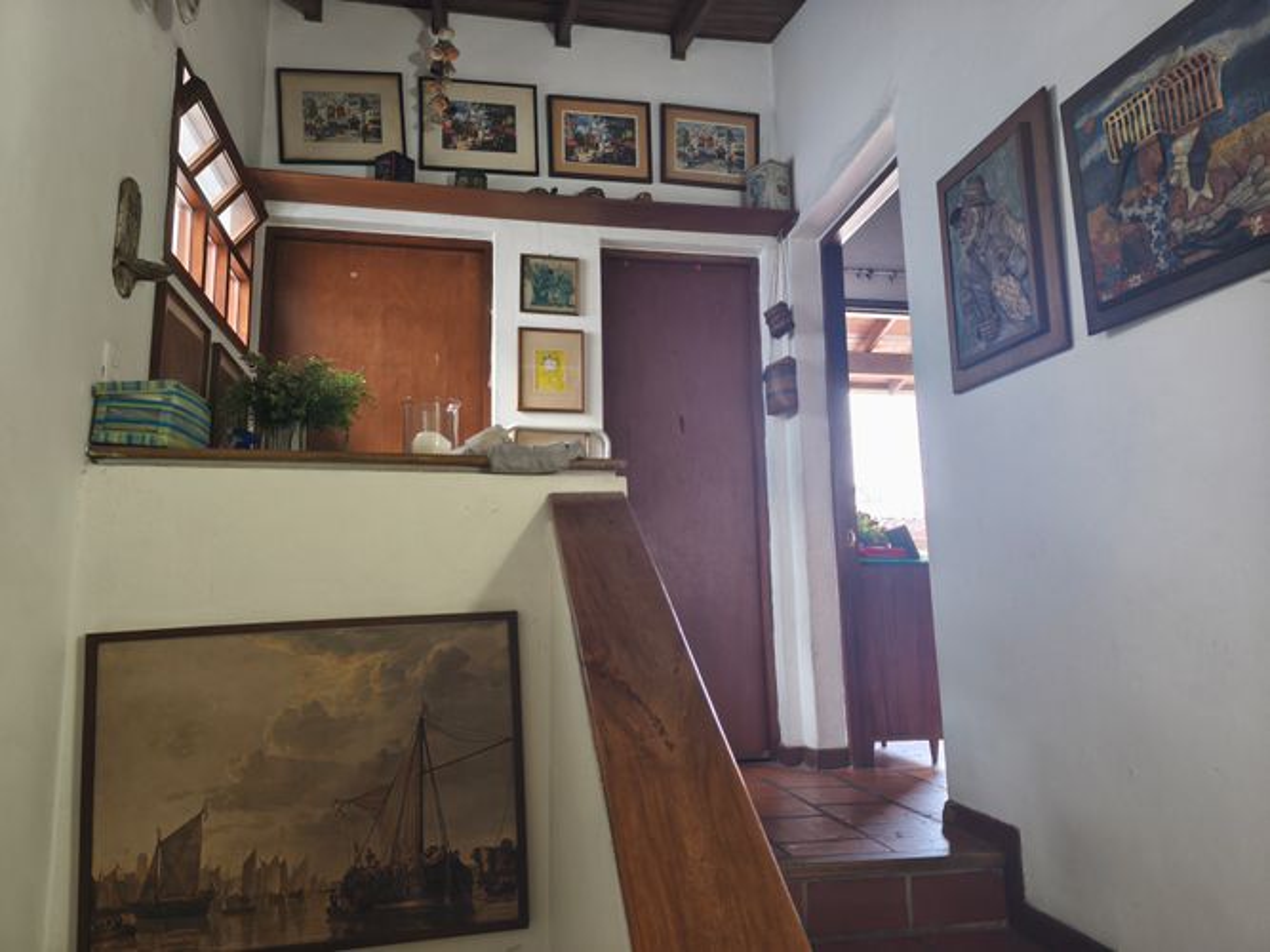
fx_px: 844
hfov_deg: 73.9
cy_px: 476
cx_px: 635
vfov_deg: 58.9
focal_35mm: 23
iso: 2500
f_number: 1.65
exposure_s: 1/20
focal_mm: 6.14
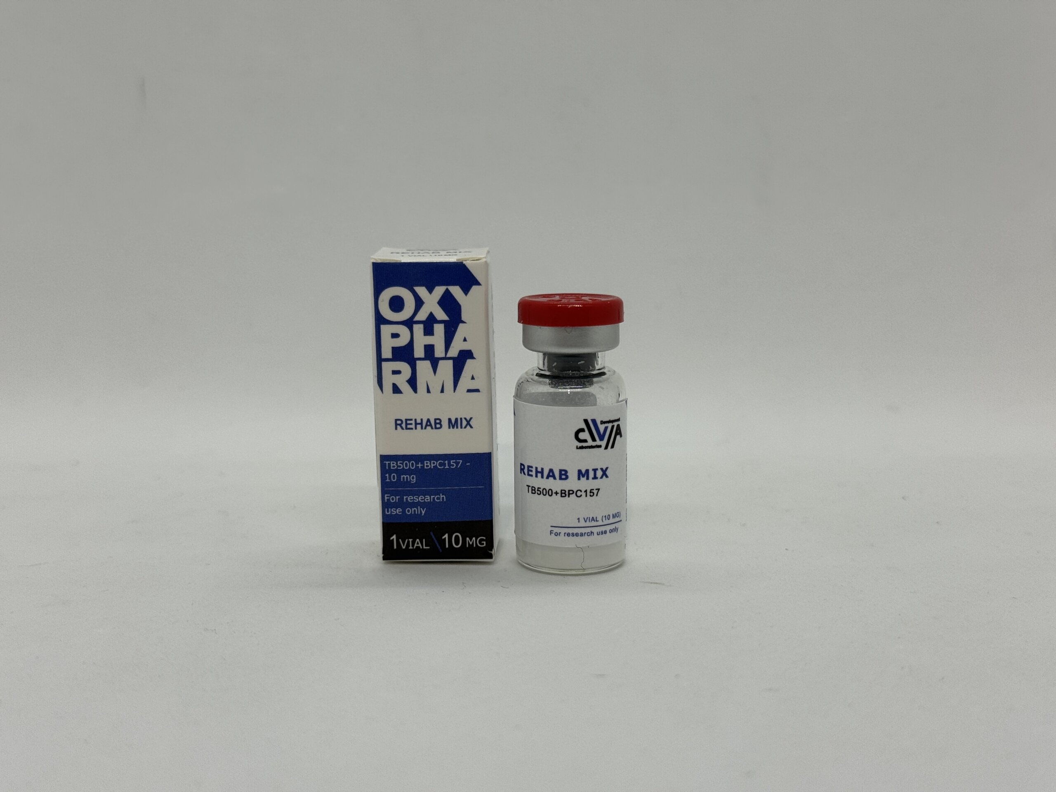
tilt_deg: -10.3
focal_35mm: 48
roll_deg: +0.1
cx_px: 528
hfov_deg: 39.7
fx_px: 1464
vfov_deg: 30.3
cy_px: 396
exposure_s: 1/522
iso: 64
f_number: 1.78
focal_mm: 6.76
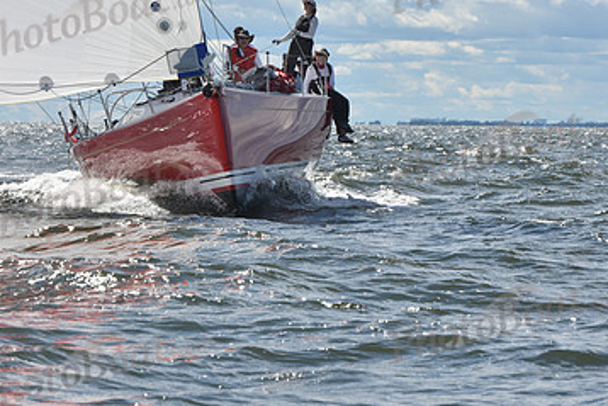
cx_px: 302
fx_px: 4241
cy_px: 82
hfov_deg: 8.2
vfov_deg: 5.5
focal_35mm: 251
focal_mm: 155
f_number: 13
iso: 250
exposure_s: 1/640
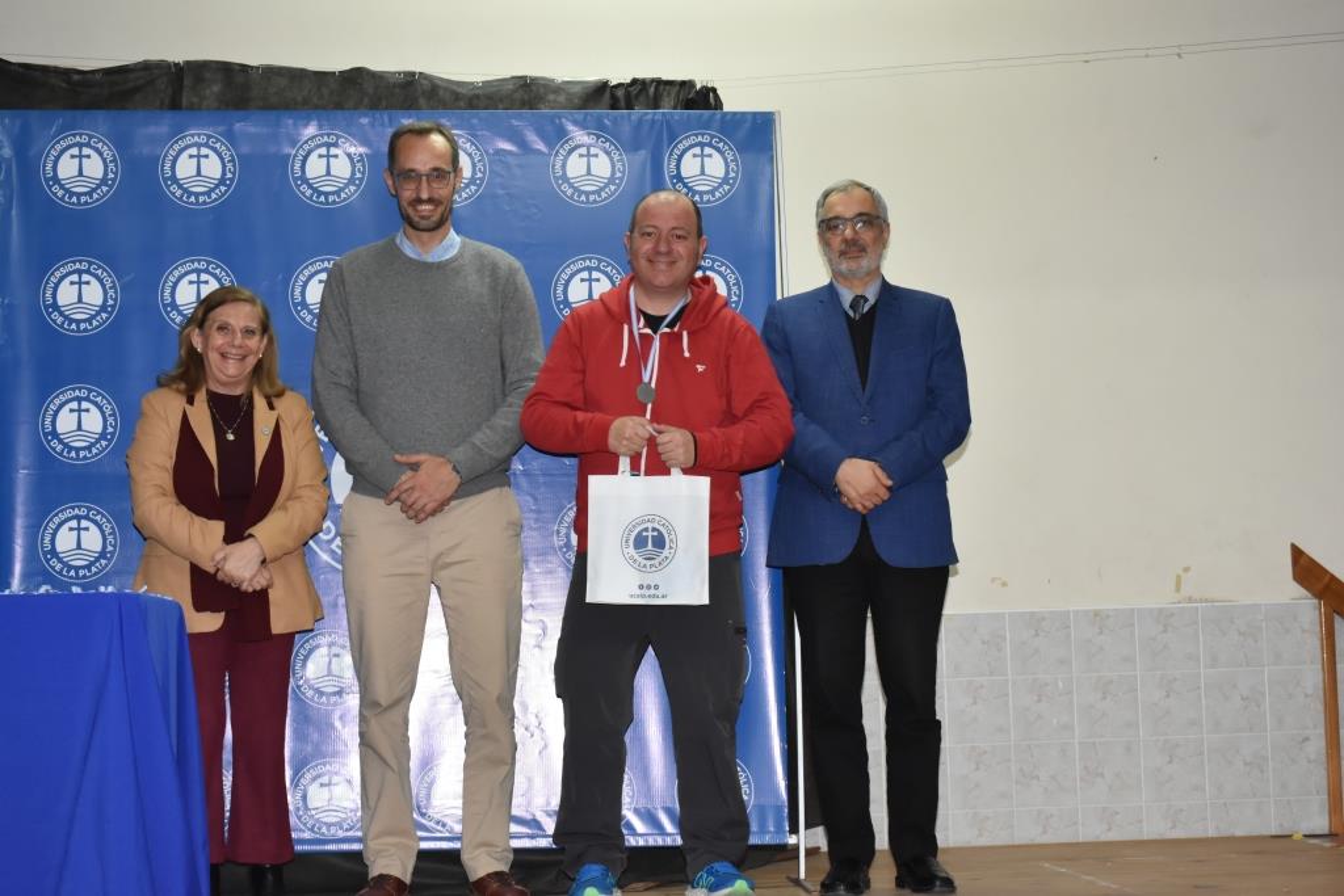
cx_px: 672
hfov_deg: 29.9
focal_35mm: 68
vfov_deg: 20.2
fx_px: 2520
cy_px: 448
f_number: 8
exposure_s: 1/60
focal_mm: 45
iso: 1600
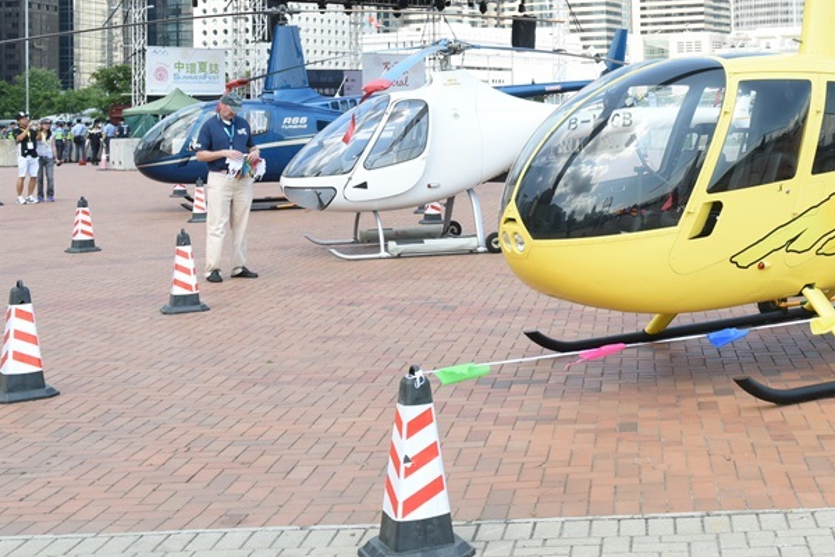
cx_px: 706
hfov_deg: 31.3
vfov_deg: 21.4
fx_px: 1438
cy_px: 47
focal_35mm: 62
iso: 500
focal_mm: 31
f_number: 10
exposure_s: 1/250
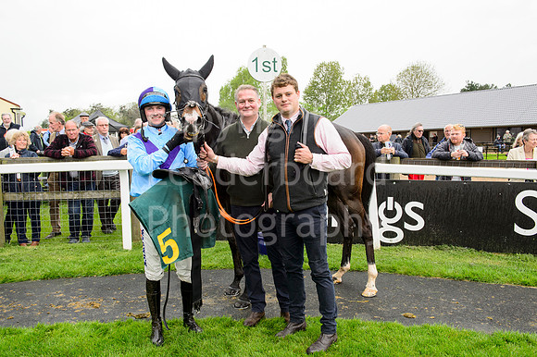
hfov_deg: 60.3
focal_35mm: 31
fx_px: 462
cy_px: 178
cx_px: 268
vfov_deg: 42.3
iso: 500
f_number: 8
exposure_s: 1/160
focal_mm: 31
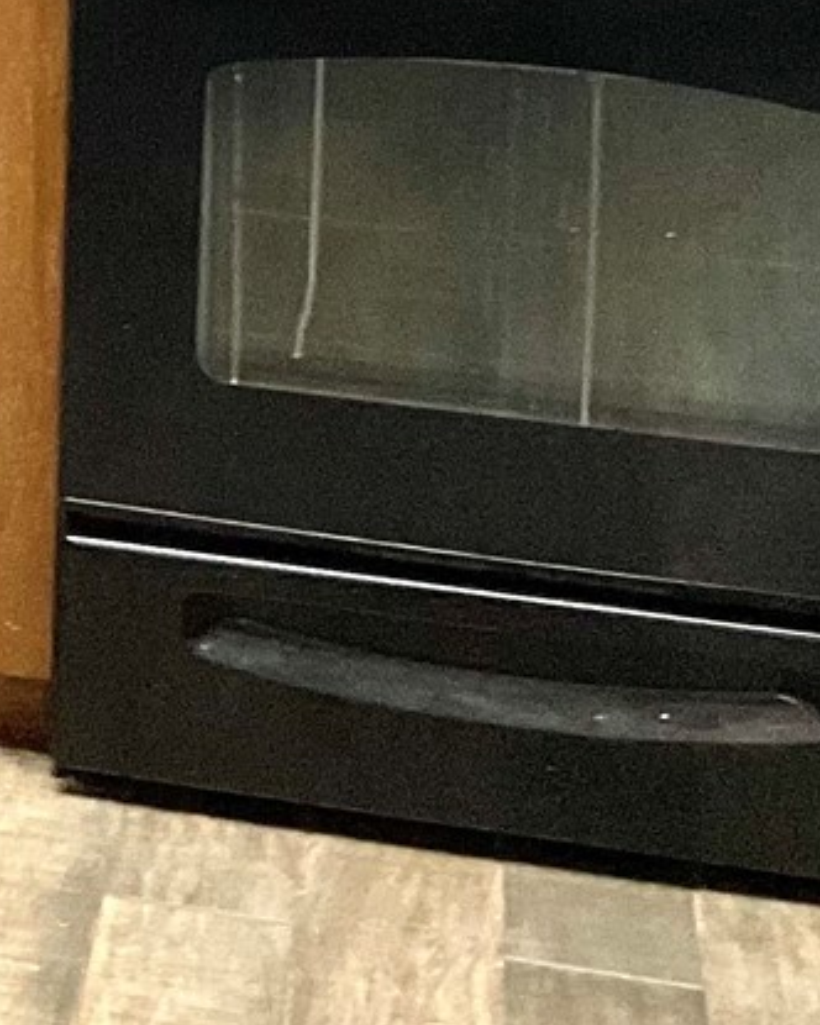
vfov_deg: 13.9
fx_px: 3974
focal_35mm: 131
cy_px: -467
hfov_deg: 10.6
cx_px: -948
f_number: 1.8
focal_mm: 3
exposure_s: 1/60
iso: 250
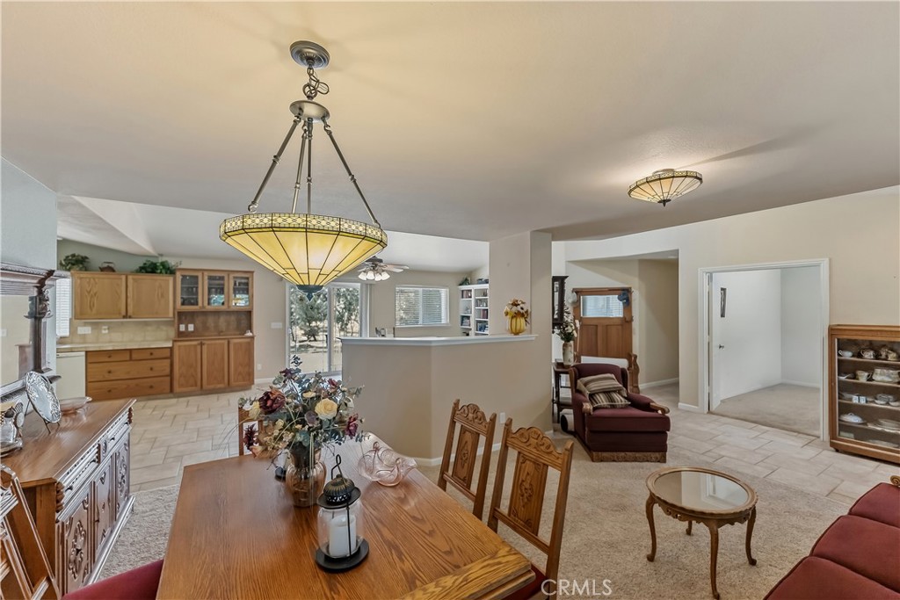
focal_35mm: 15
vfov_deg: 78.5
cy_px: 300
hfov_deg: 101.5
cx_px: 450
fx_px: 368
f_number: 4
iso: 1250
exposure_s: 1/160
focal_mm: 14.7
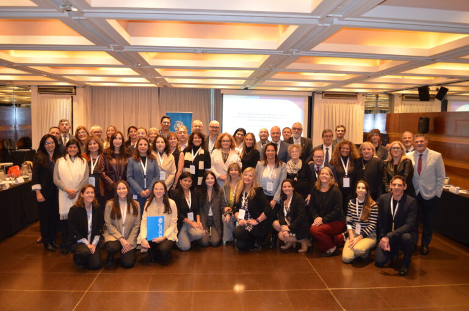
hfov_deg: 62.0
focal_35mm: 30
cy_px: 156
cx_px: 234
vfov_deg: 43.4
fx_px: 390
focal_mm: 20
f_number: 3.8
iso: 1400
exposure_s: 1/60
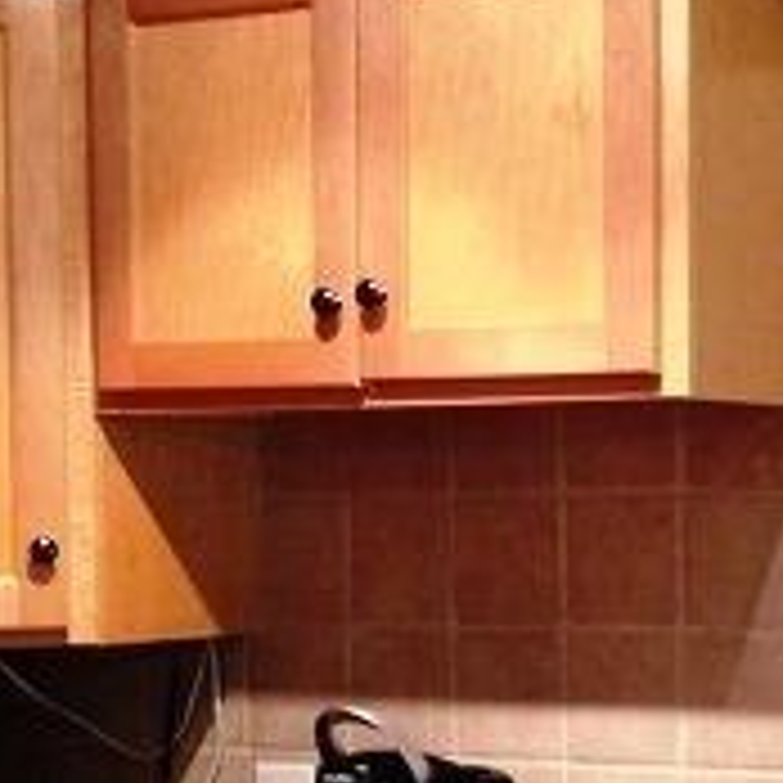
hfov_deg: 16.1
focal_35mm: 107
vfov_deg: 16.2
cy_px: 626
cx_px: 711
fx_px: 2738
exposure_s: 1/20
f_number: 2.4
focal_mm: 4.12
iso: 80
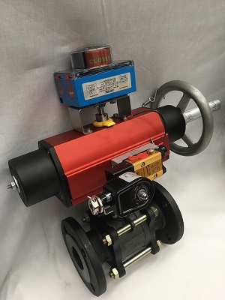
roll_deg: -2.1
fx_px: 251
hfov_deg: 48.2
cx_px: 112
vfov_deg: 61.7
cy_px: 150
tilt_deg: -36.1
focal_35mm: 29
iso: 50
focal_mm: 4.15
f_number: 2.2
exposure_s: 1/33
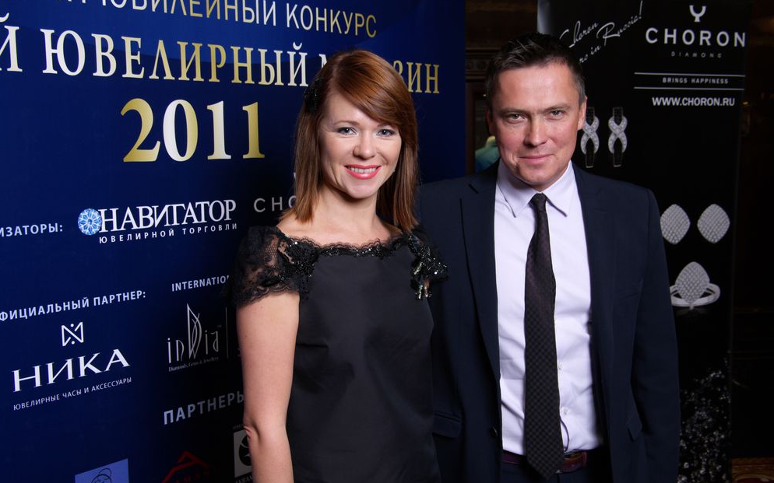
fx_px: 907
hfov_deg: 46.2
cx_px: 386
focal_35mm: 43
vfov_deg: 29.9
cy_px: 247
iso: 200
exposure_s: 1/60
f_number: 8
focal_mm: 28
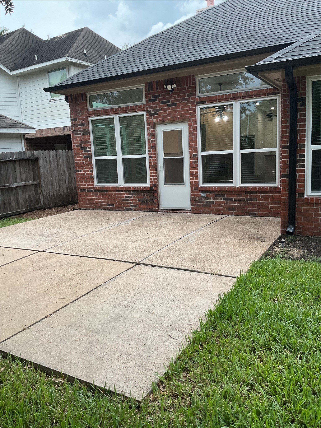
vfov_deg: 61.7
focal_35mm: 29
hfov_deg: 48.2
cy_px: 214
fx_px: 359
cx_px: 160
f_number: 1.8
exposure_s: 1/60
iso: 40
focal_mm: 3
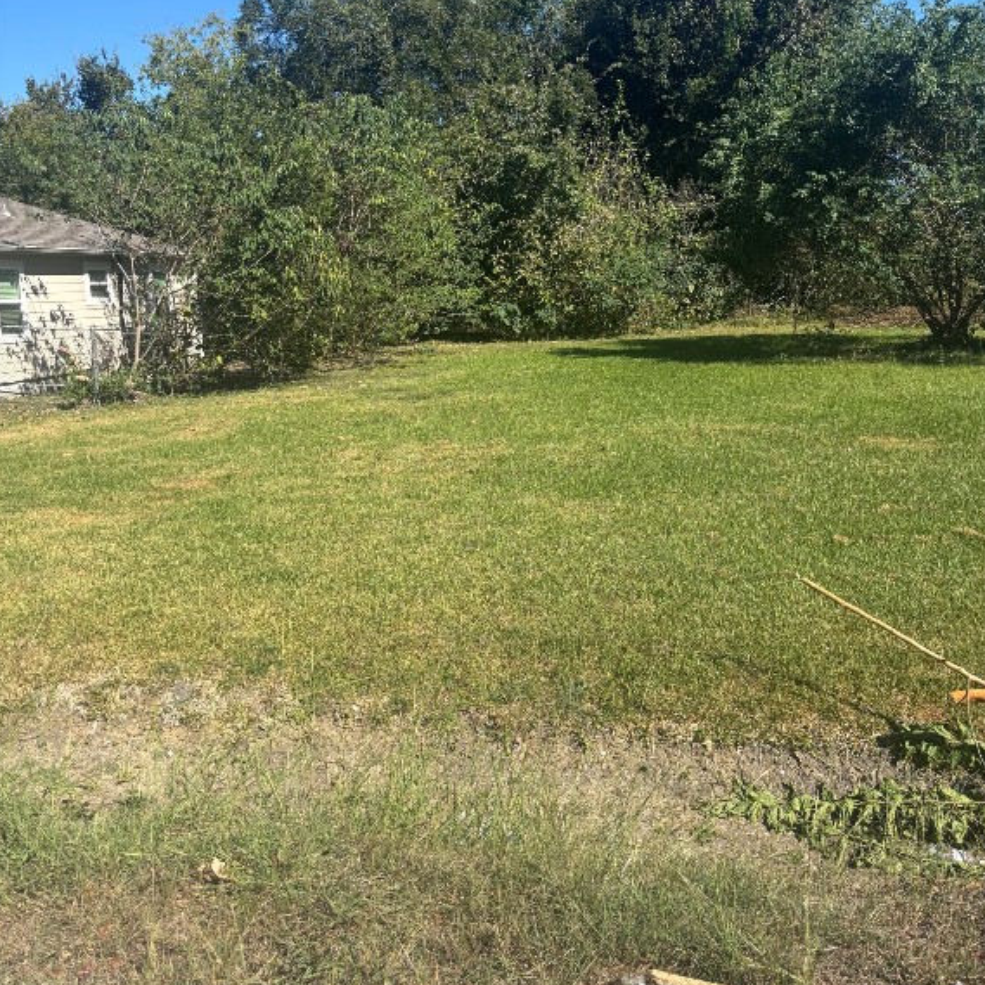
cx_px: 493
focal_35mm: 31
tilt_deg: -8.5
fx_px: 998
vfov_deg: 52.4
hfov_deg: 52.5
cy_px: 424
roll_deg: +1.9
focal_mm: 5.96
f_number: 1.6
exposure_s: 1/2193
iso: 50
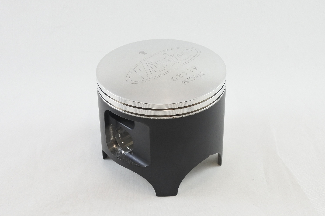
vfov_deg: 29.2
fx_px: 415
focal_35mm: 46
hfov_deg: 42.7
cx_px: 162
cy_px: 108
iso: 450
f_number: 4.5
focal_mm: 17.2
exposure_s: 1/125
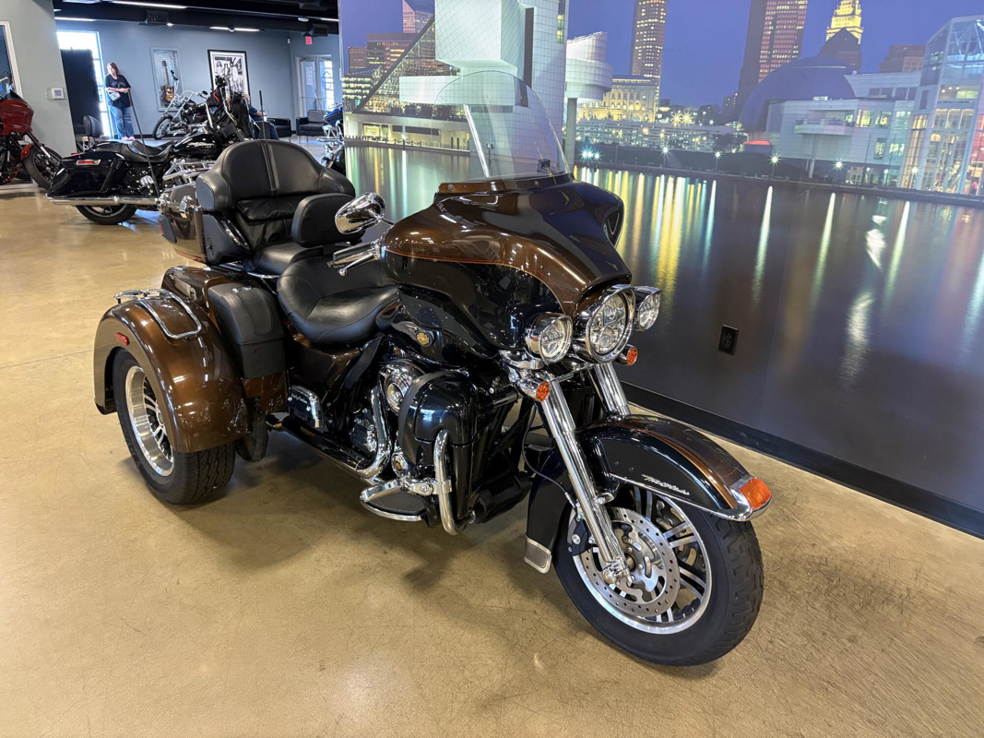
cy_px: 369
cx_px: 492
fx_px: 739
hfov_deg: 67.3
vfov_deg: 53.1
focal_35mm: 26
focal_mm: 5.96
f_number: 1.6
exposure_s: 1/60
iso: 400
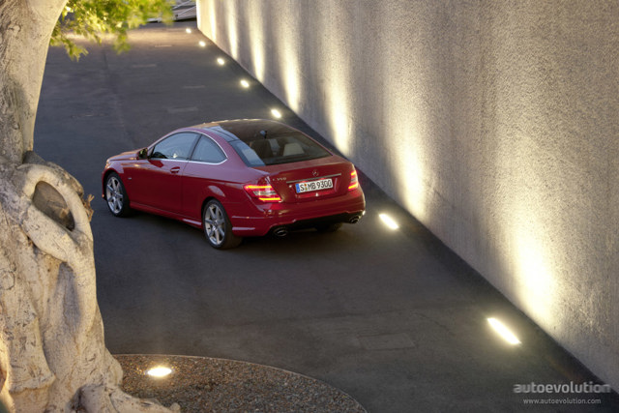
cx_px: 310
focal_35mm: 92
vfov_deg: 14.9
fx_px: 1582
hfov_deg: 22.1
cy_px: 206
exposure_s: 20
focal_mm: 92
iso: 100
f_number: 8
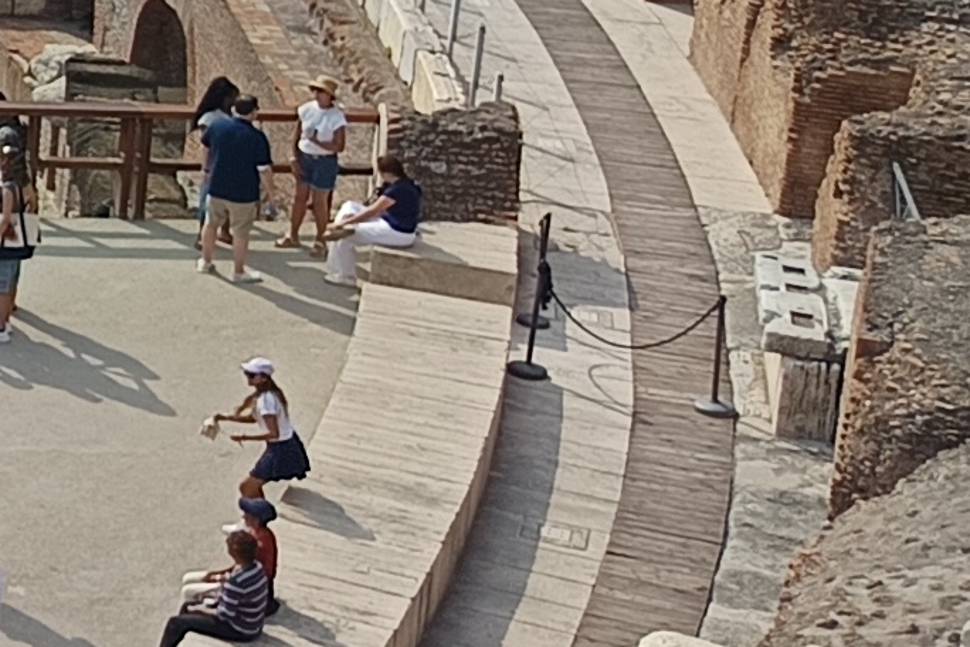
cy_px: -335
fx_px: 3934
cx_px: -1577
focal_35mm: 146
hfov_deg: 11.1
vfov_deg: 9.1
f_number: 1.7
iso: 52
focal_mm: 5.31
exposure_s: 1/736
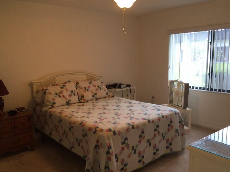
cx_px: 111
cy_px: 89
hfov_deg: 56.8
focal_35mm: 32
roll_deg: +2.6
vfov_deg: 44.2
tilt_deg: -10.1
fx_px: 213
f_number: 2.2
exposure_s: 1/30
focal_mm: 4.15
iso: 64
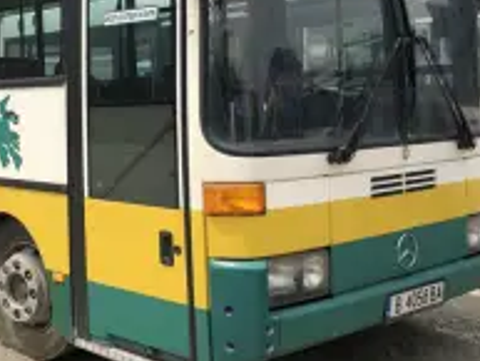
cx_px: 124
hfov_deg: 32.6
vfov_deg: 24.8
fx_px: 805
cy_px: 72
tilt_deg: -0.3
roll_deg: +3.4
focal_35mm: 58
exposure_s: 1/2558
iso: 20
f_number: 1.8
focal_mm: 4
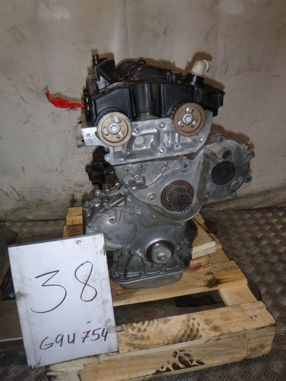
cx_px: 143
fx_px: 275
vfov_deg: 69.4
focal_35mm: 25
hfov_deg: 54.9
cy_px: 190
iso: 400
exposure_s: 1/250
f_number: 3.9
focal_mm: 4.5
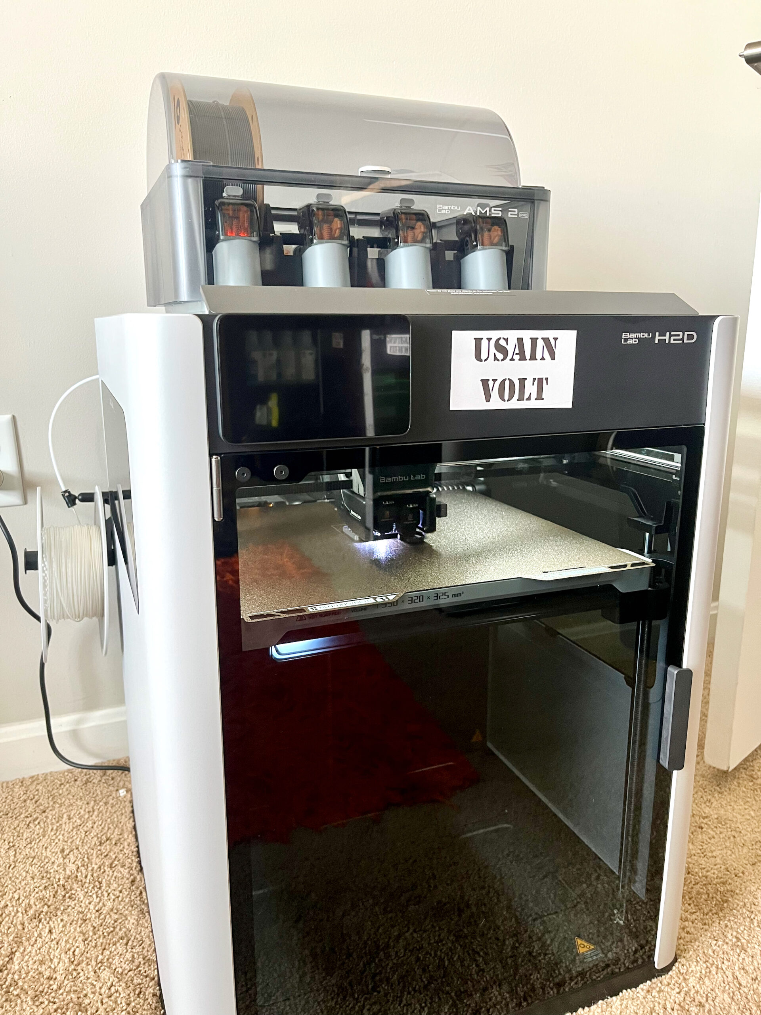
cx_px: 380
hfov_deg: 53.1
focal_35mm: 26
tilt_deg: -13.5
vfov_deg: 67.3
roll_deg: +0.8
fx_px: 762
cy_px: 508
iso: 250
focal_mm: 5.1
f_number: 1.6
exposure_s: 1/60
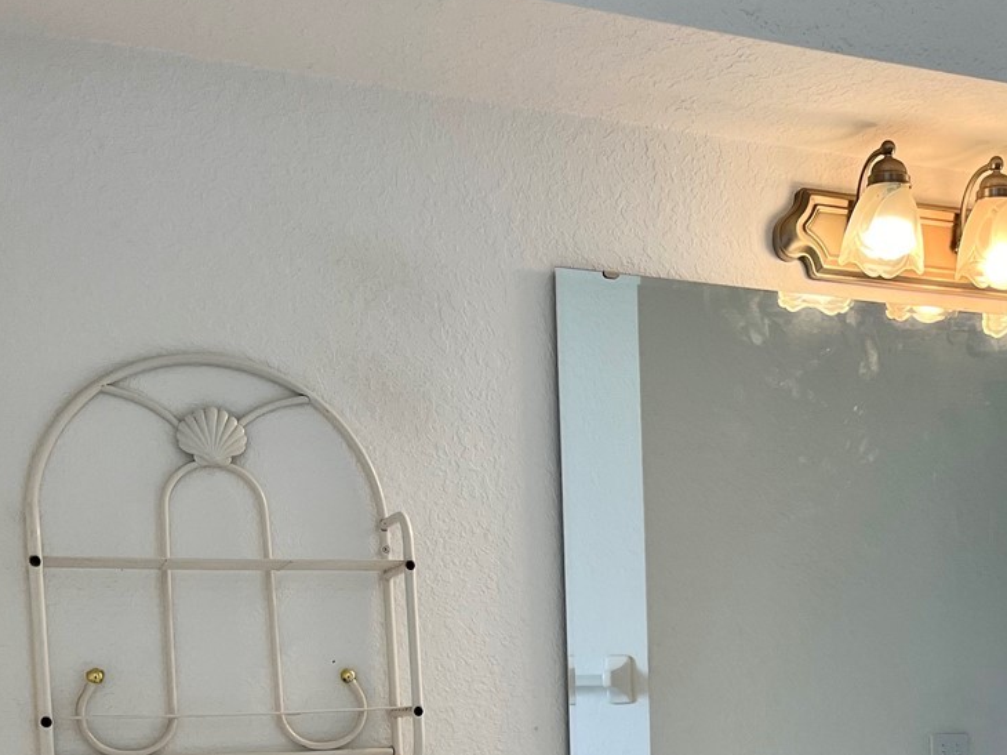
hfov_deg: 32.3
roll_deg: +1.6
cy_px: 787
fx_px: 1658
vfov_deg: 24.3
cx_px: 887
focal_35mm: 57
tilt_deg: -2.5
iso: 40
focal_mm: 5.1
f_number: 1.6
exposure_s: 1/120
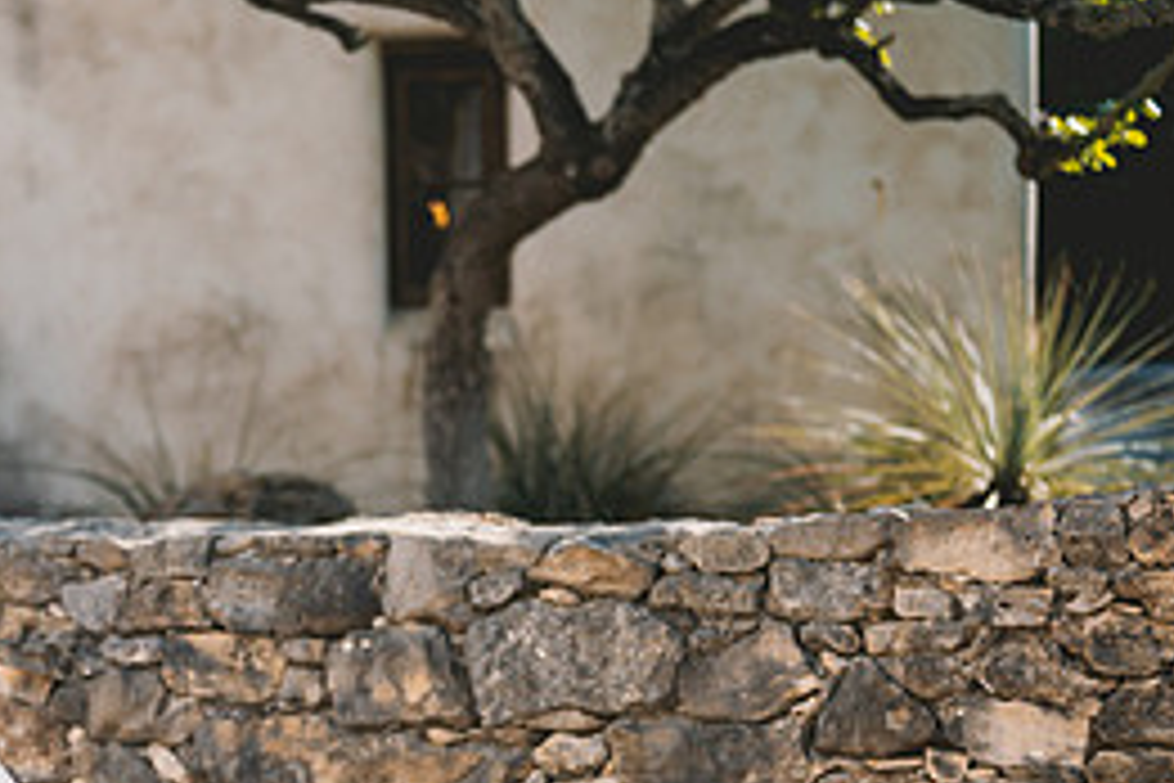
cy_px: 644
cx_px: 94
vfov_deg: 12.3
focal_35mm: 111
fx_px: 3620
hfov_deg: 18.1
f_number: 1.8
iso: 80
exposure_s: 1/2500
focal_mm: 50
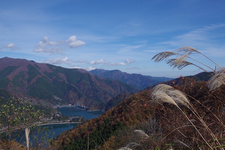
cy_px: 75
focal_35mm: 32
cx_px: 112
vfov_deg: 41.7
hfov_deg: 59.5
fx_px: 197
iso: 100
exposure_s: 1/200
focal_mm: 21
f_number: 10
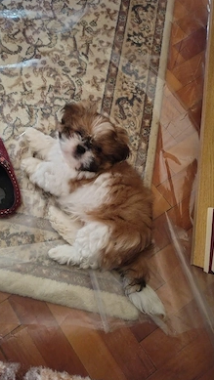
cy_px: 188
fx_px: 282
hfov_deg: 41.0
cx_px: 71
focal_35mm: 28
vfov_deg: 67.9
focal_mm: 4.71
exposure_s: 1/33.4
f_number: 1.7
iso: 6091
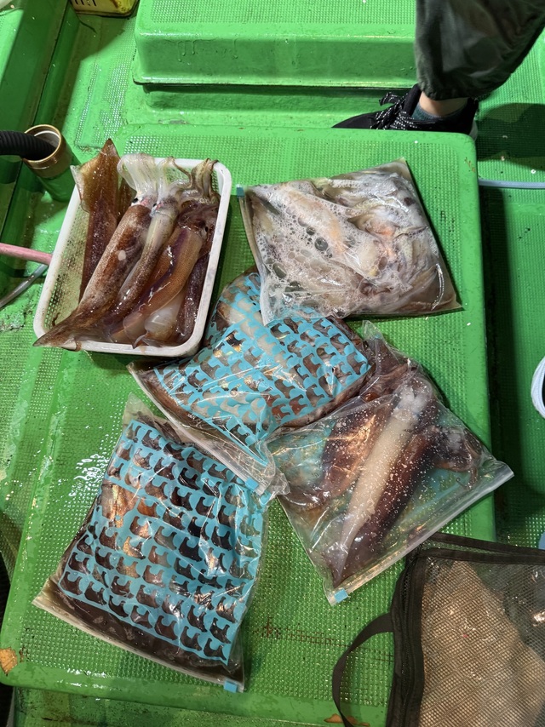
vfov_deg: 71.6
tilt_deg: -66.6
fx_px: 504
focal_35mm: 24
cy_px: 364
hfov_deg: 56.8
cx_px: 272
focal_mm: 6.76
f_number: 1.78
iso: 200
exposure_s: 1/42
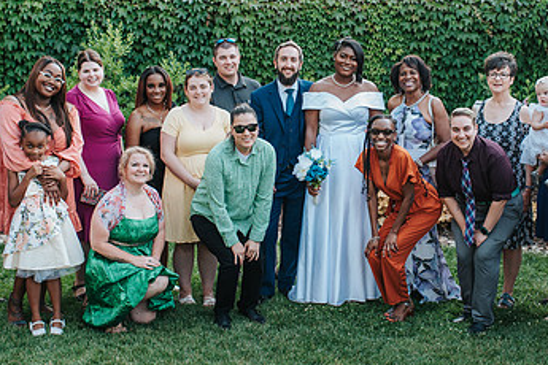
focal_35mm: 63
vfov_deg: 21.6
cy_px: 155
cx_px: 313
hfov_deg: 31.8
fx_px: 959
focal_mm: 35
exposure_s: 1/800
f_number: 2.8
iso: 640
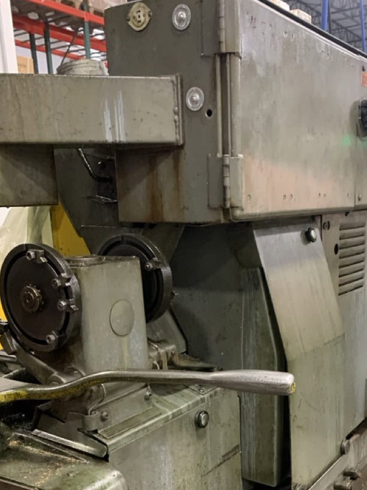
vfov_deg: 44.1
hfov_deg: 34.9
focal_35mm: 41
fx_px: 580
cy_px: 375
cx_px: 240
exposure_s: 1/40
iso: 320
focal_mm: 4.2
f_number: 1.8
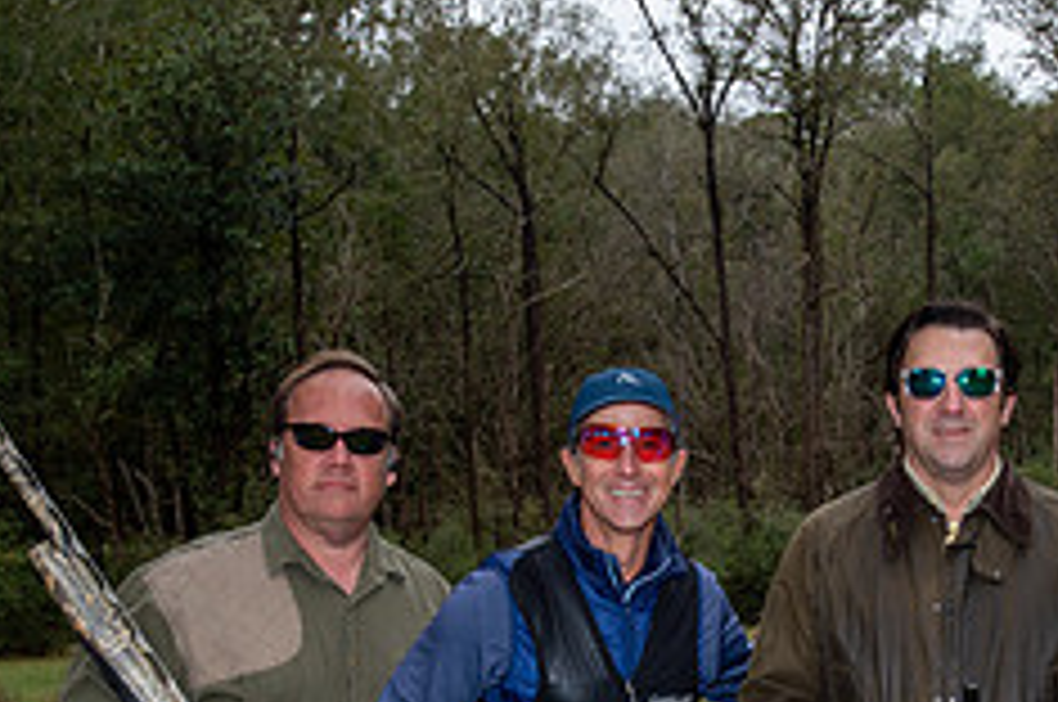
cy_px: 778
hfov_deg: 27.1
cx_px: 774
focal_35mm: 74
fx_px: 2172
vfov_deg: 17.7
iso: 320
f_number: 6.3
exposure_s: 1/250
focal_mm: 30
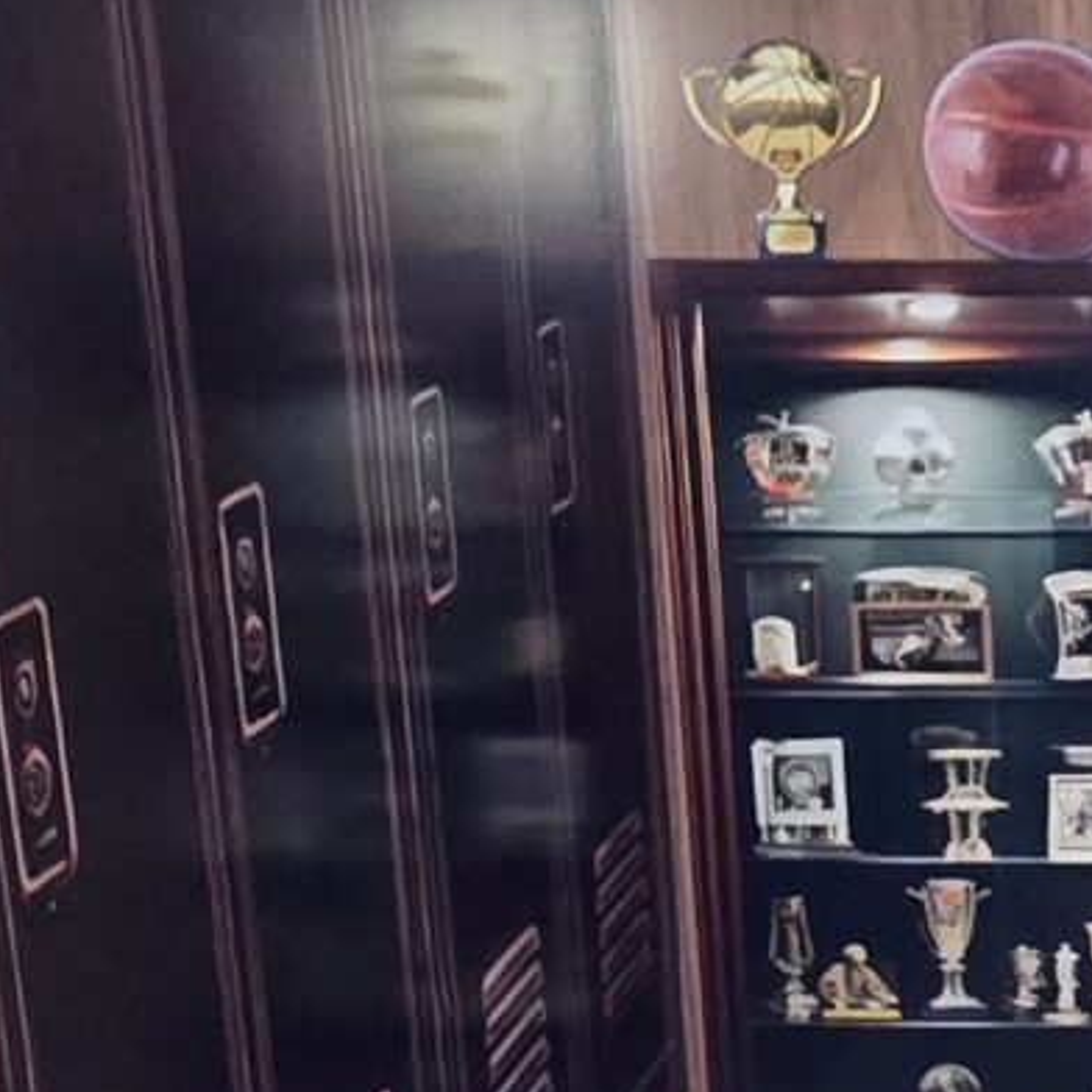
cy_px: 549
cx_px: 1482
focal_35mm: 75
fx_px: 2677
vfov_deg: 23.1
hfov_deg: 20.7
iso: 800
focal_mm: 2.2
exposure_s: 1/55.5
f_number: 2.2
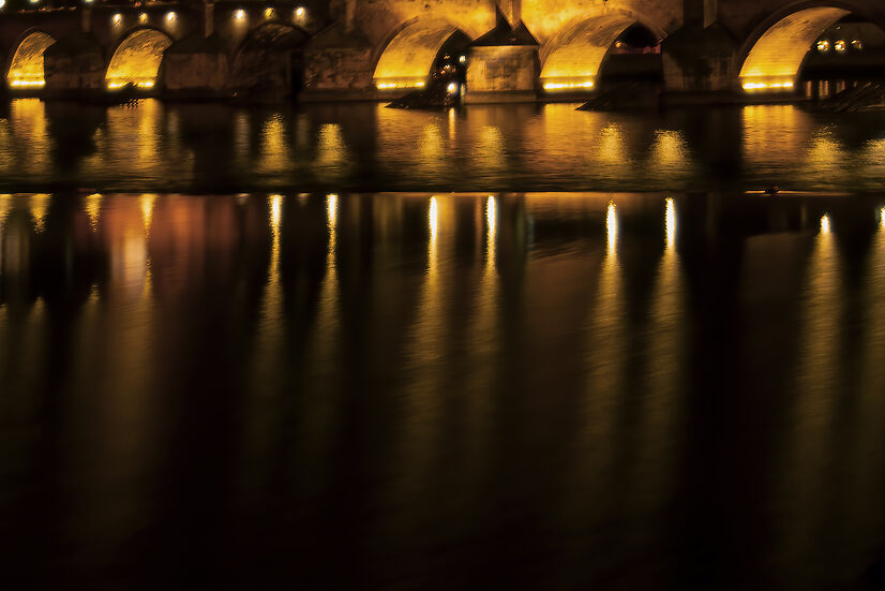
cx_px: 274
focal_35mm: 93
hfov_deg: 21.8
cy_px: -13
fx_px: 2286
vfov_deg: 14.5
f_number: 3.8
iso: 100
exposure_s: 8
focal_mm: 32
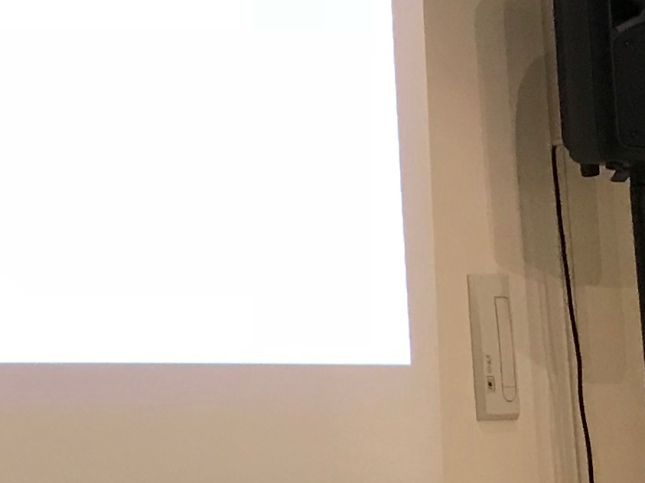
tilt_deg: +10.3
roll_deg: +2.6
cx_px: 228
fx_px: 2496
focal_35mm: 134
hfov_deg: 14.7
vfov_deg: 11.0
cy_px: 11
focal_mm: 3.99
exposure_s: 1/15
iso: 50
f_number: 1.8
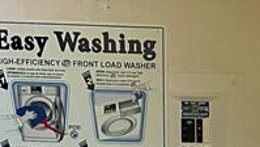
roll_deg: +0.2
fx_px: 1007
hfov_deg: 14.4
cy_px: 421
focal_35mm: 146
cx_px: 287
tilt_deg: -13.6
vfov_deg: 7.4
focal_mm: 4.2
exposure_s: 1/60
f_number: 1.6
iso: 200
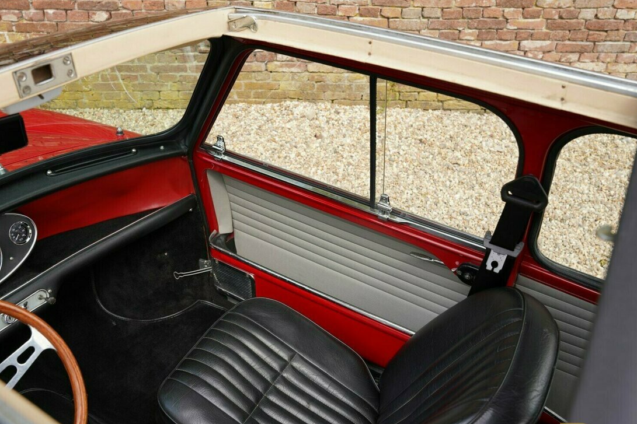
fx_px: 592
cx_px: 303
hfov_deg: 56.6
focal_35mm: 33
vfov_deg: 39.4
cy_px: 230
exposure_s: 1/100
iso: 100
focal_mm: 30.4
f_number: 5.6
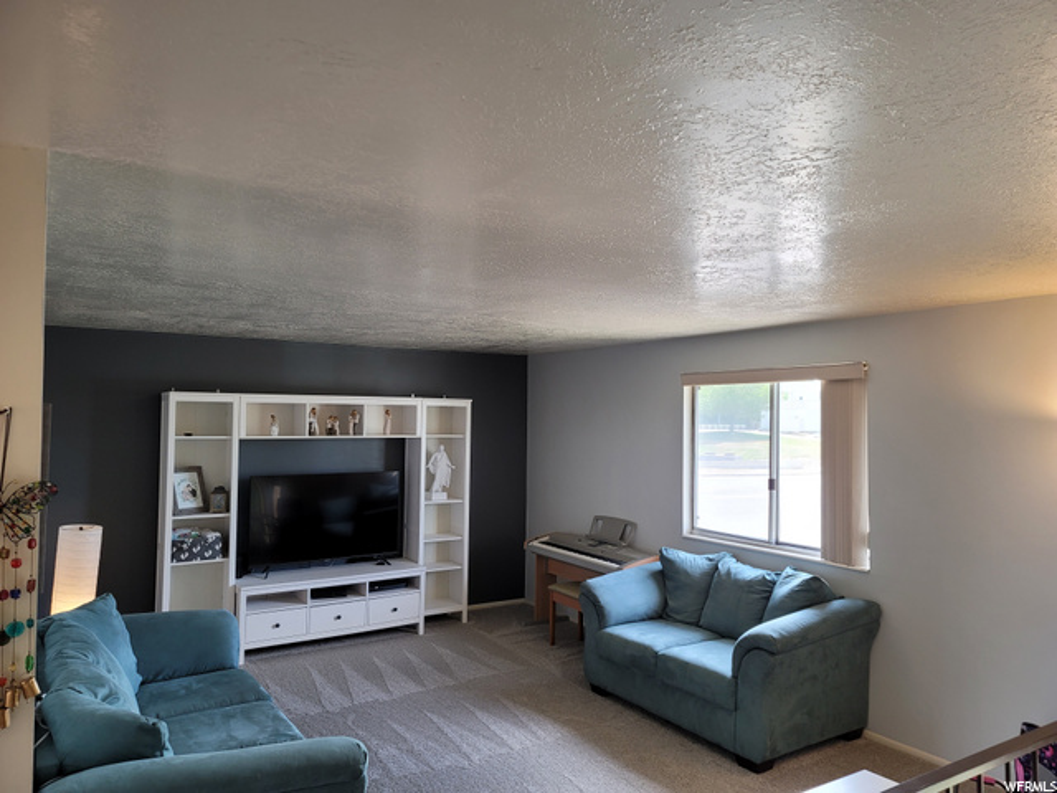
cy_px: 396
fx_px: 763
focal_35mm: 25
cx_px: 528
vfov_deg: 54.9
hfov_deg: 69.4
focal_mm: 7
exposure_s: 1/119
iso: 125
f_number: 1.8
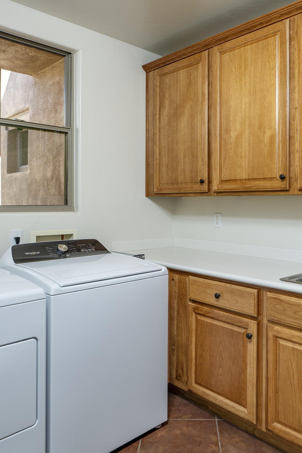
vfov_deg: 67.2
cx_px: 183
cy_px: 201
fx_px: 340
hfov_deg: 47.6
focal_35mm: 27
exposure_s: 1/50
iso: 200
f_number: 7.1
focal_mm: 20
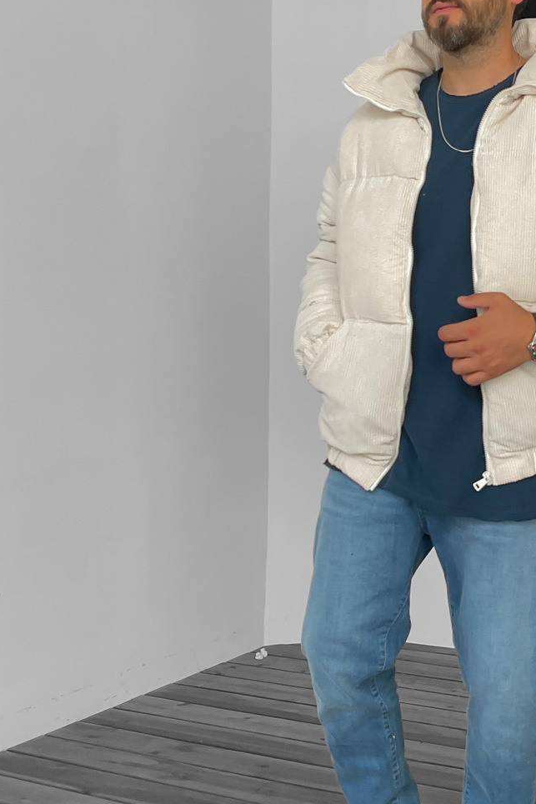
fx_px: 1117
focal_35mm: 50
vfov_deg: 39.5
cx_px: 483
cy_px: 338
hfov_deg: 26.1
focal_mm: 3
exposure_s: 1/120
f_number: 1.8
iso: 40
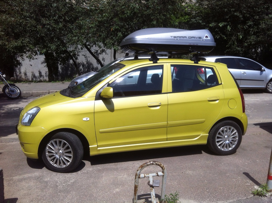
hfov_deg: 52.7
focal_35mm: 35
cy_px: 102
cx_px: 136
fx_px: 275
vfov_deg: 40.6
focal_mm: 3.85
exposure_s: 1/2011
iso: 80
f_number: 2.8
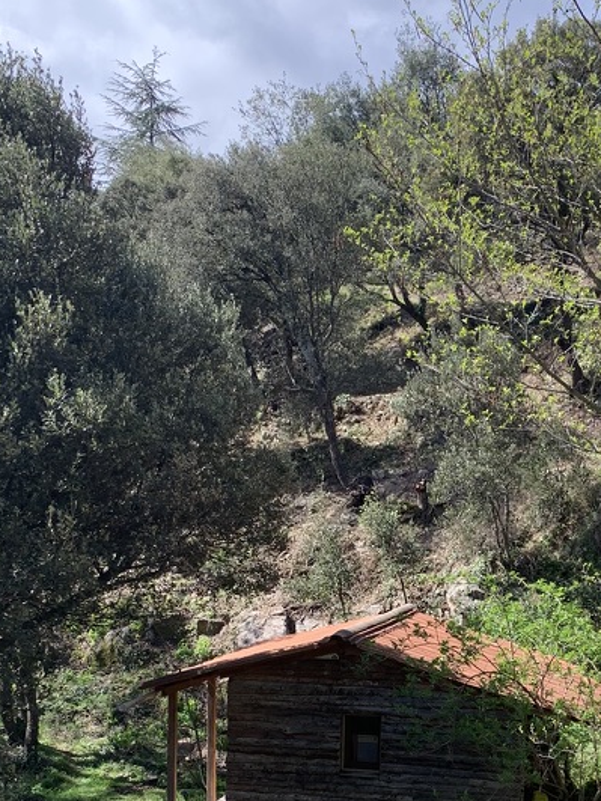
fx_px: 1157
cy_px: 646
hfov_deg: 28.8
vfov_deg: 36.8
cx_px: 429
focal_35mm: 50
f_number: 1.8
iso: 25
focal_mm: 4.25
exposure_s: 1/683
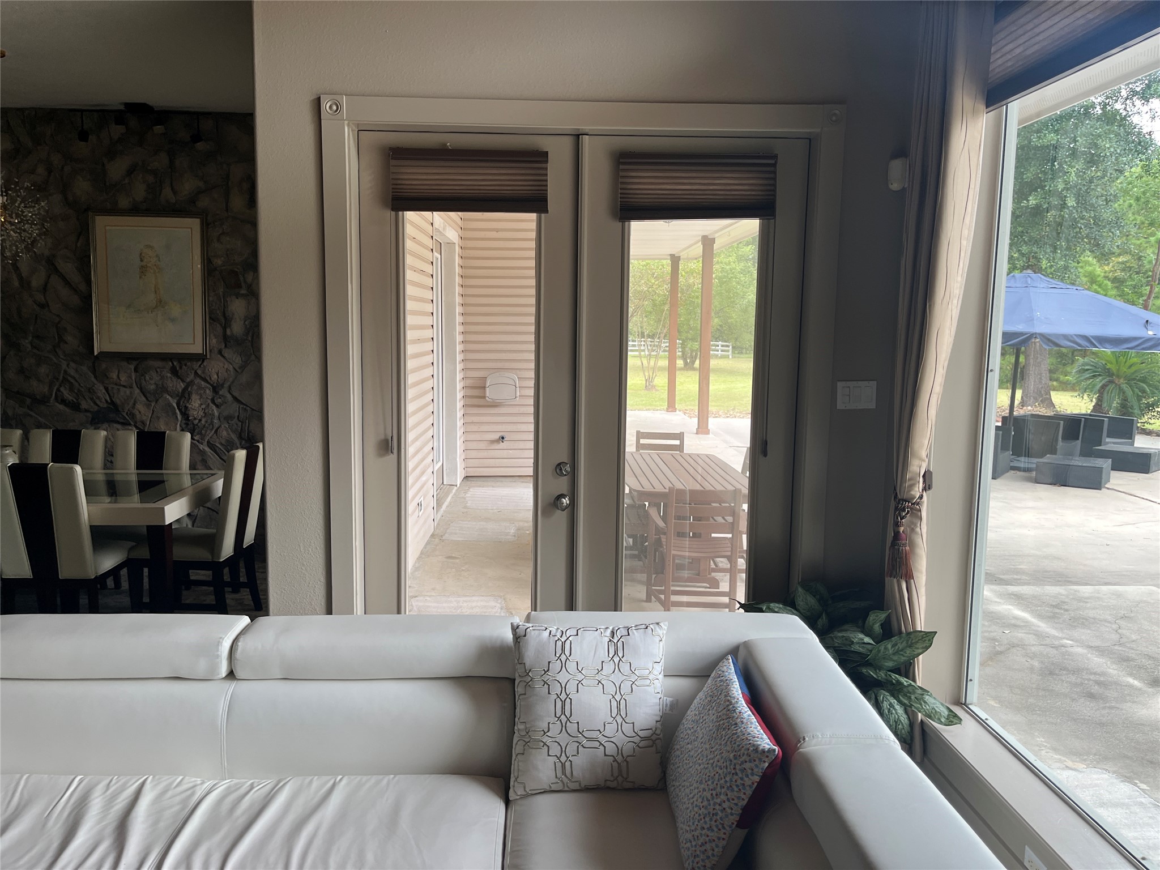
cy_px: 435
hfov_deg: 67.3
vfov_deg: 53.1
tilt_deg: -5.4
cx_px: 580
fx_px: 871
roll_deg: -0.4
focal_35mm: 26
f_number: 1.6
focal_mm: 5.1
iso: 40
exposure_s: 1/138
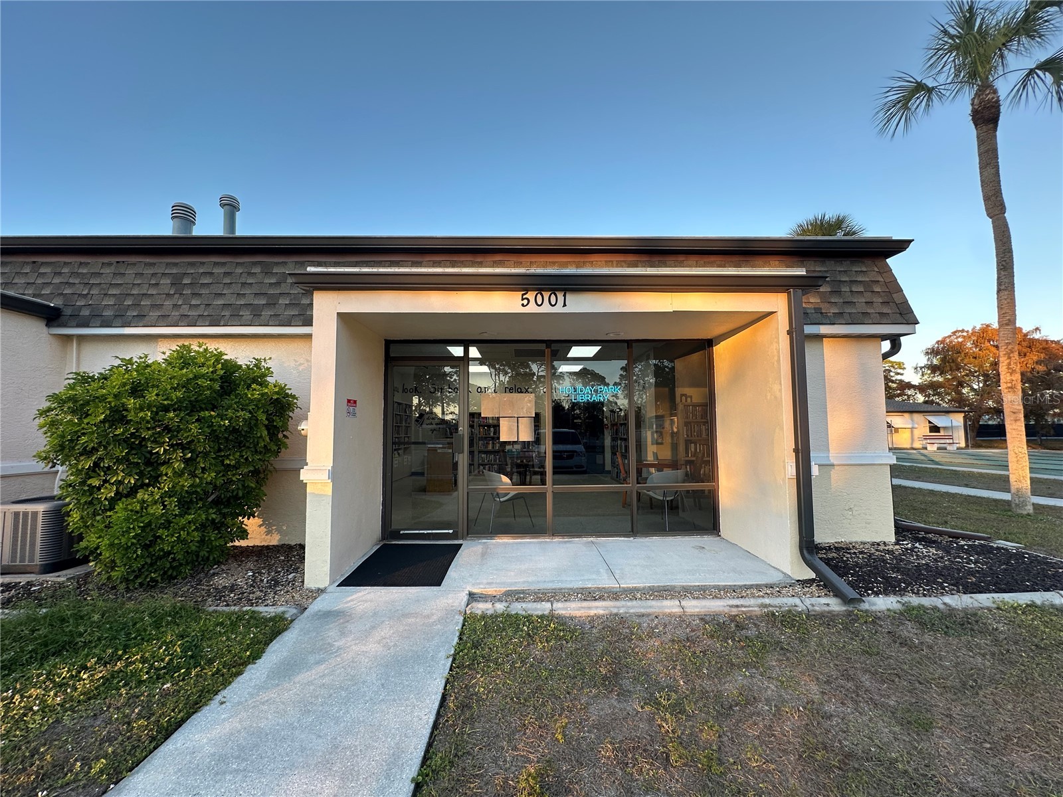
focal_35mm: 14
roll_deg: -0.1
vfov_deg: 85.7
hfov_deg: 102.1
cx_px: 532
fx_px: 430
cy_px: 398
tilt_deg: +3.3
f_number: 2.2
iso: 40
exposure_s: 1/99
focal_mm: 2.22
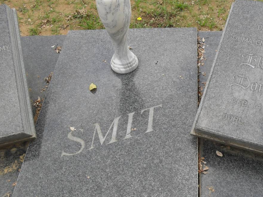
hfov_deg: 39.1
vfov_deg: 30.1
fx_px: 365
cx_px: 179
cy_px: 128
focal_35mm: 48
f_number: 3.2
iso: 100
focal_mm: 6.3
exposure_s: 1/500
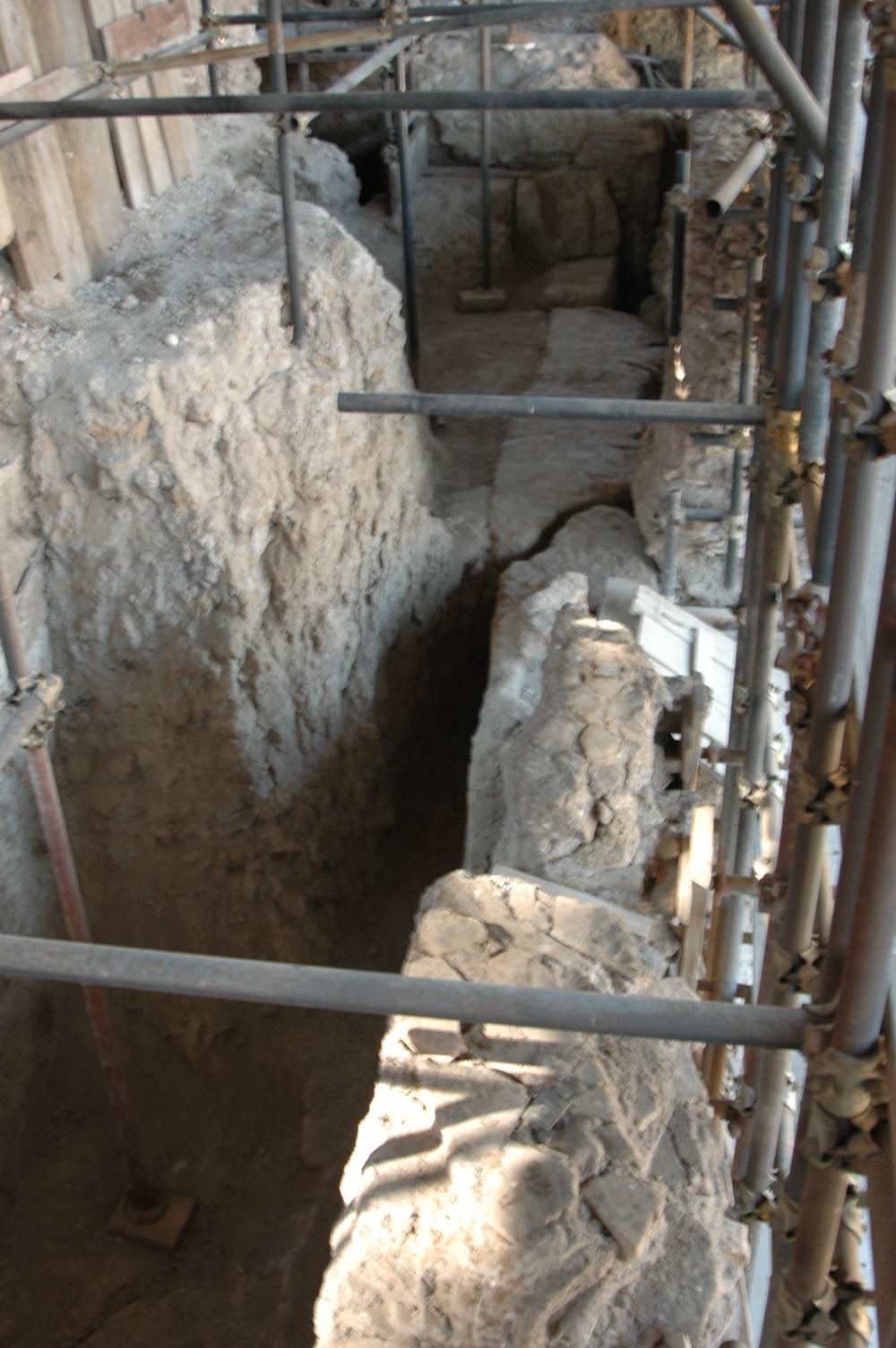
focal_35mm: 36
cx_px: 448
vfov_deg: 53.2
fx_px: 1347
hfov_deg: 36.8
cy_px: 674
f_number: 7.1
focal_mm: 24
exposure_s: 1/8
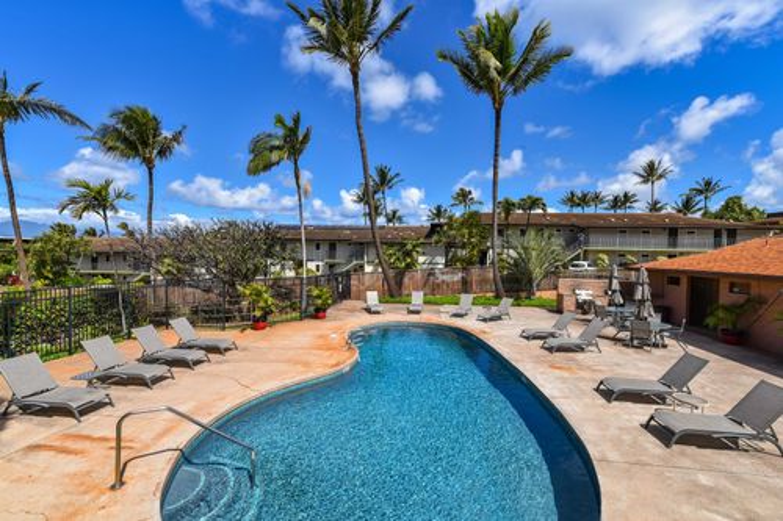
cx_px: 392
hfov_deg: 104.3
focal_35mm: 14
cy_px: 260
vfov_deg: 81.2
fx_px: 304
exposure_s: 1/200
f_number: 11
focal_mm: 14
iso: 100
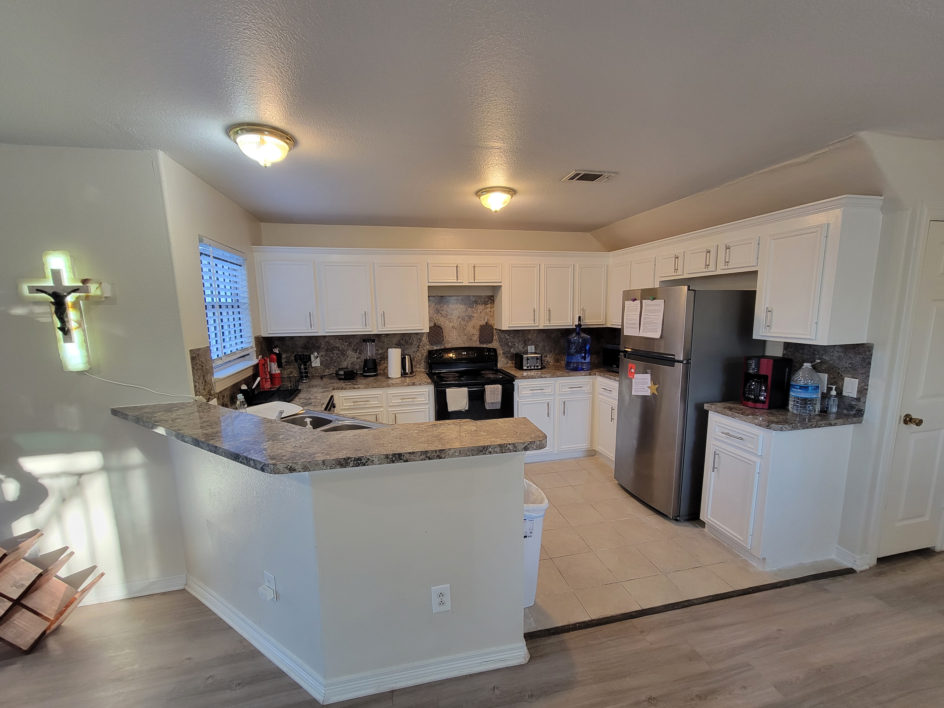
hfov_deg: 106.2
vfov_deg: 89.9
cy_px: 354
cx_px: 472
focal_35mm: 13
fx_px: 355
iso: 200
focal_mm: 2.2
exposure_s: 1/60
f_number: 2.2
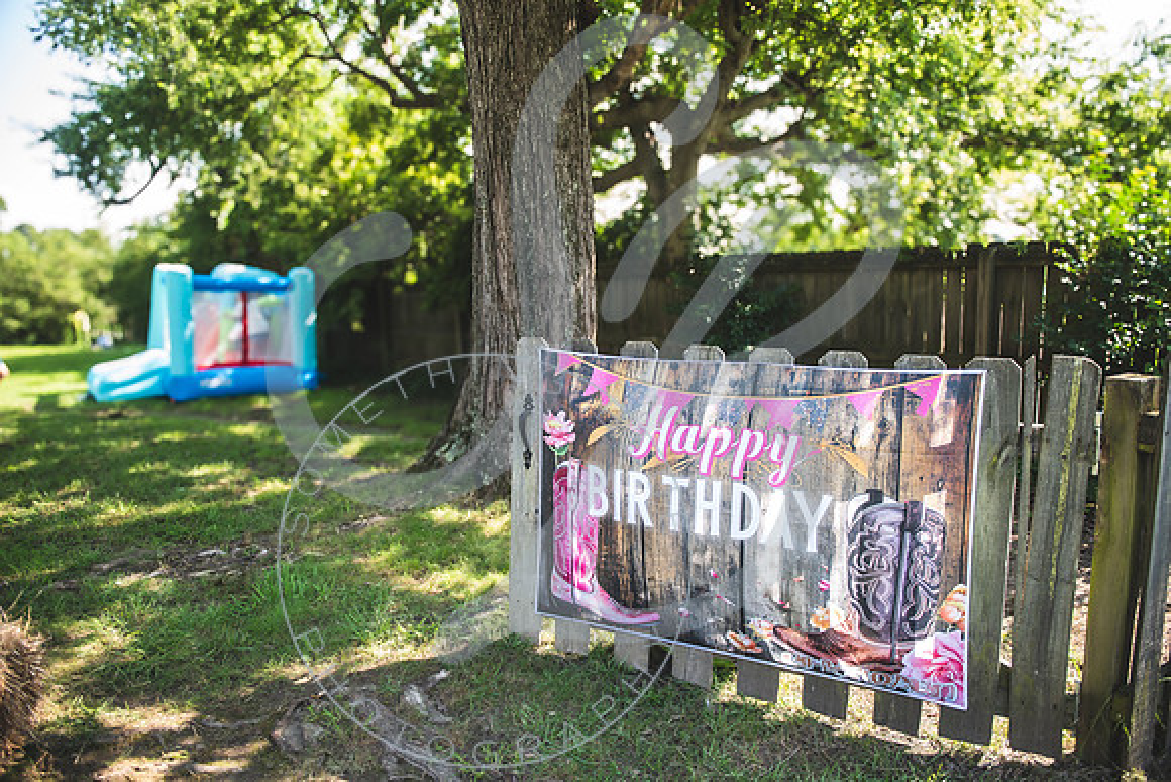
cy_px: 391
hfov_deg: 73.6
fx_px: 782
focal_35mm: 24
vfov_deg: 53.1
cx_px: 586
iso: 200
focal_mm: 24
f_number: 2.8
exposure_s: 1/320
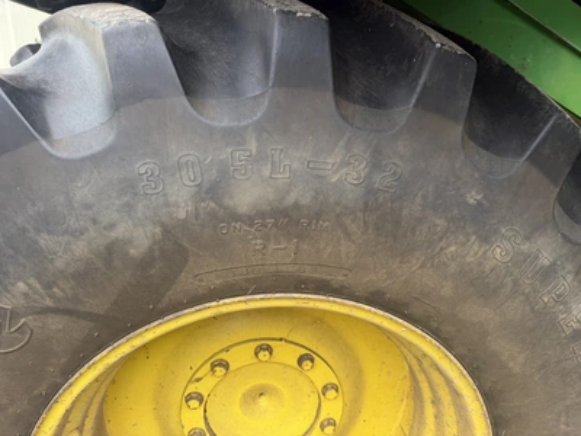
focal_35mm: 24
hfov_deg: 71.6
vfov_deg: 56.8
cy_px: 218
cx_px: 290
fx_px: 403
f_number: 1.78
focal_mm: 6.76
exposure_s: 1/412
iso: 100
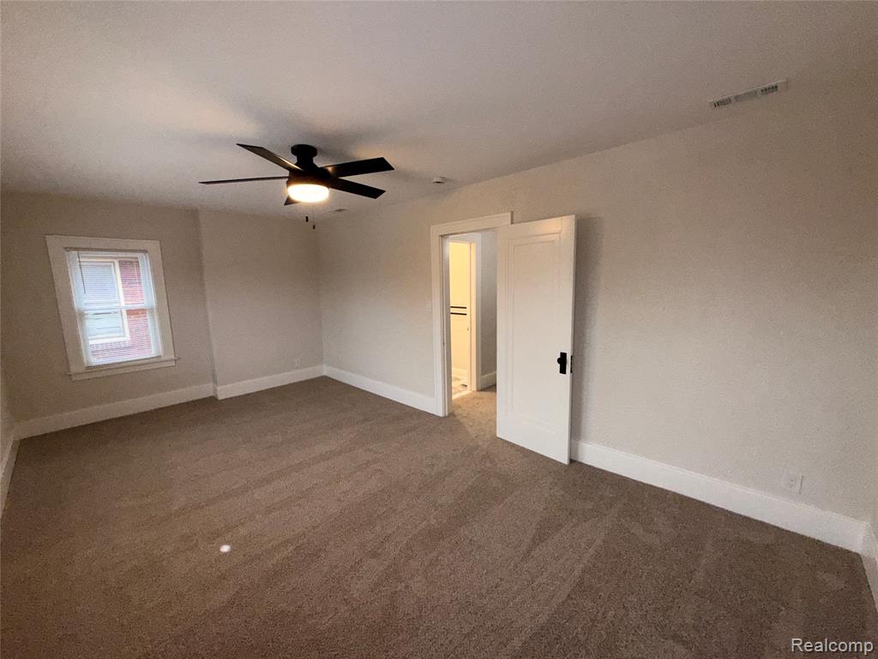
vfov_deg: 85.7
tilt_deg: -6.7
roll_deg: +1.5
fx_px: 355
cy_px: 330
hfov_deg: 102.1
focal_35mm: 14
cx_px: 439
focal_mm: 2.22
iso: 160
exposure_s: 1/120
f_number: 2.2
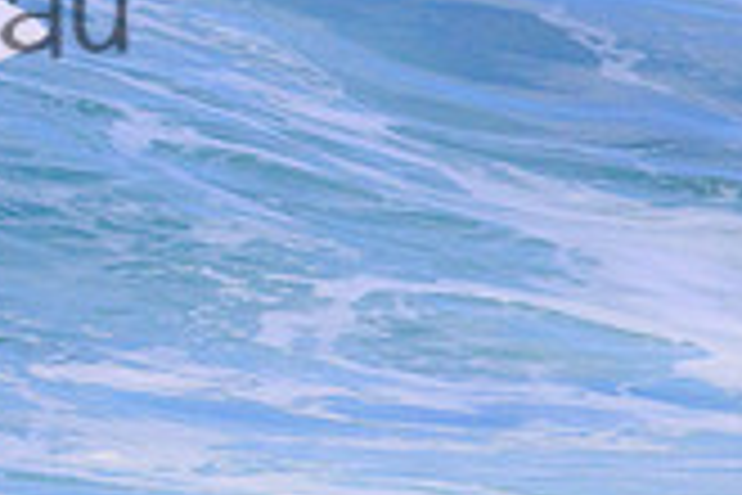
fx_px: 58098
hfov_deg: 0.7
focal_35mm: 2819
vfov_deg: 0.5
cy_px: -52
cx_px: -346
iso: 1100
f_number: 11
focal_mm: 800
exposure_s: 1/2000
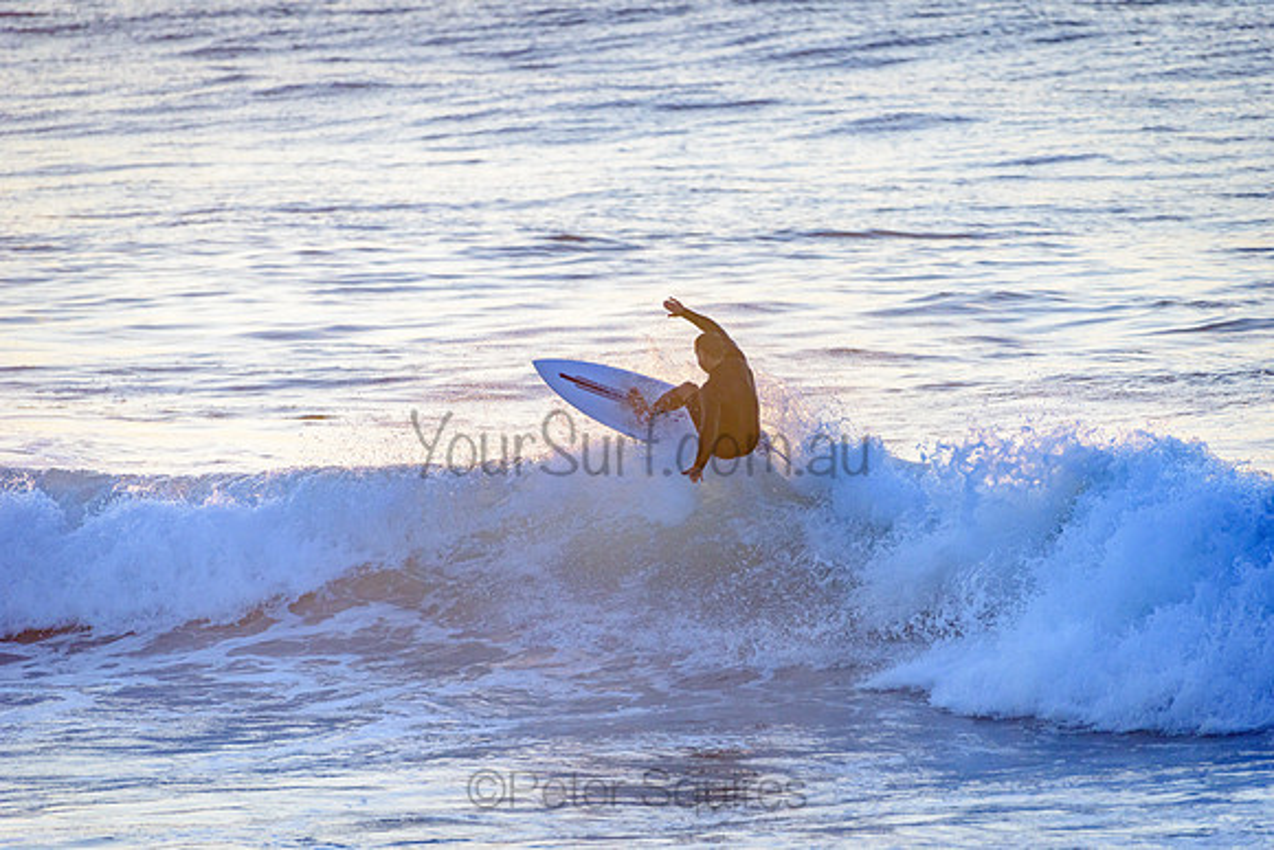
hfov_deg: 4.1
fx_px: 17698
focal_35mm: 500
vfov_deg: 2.8
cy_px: 425
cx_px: 637
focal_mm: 500
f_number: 5.6
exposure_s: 1/2000
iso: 640
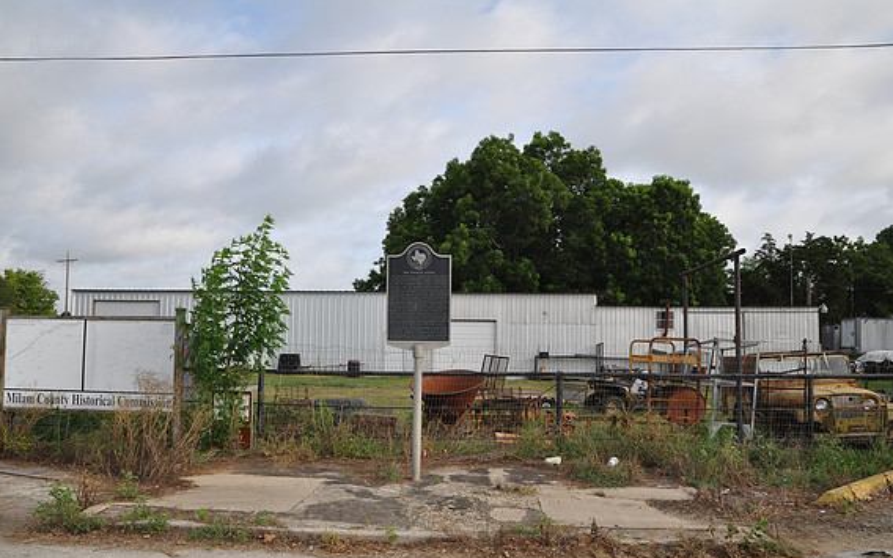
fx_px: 645
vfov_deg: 46.7
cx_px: 443
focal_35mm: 27
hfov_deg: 69.3
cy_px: 299
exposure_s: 1/60
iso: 200
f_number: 8
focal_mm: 17
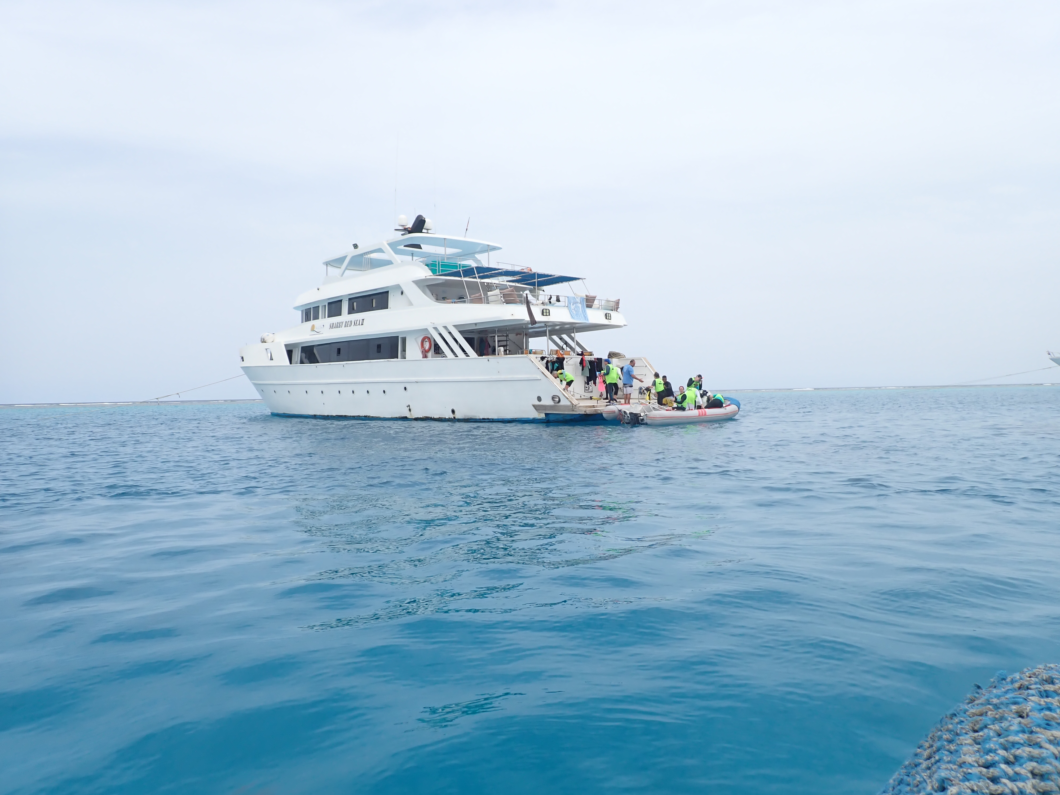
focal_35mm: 25
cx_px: 530
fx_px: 766
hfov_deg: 69.4
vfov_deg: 54.9
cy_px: 398
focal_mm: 4.5
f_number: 8
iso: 100
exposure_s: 1/160
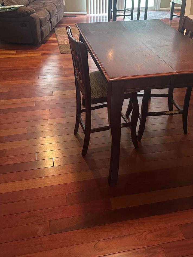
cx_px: 100
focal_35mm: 39
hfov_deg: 36.8
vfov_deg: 47.0
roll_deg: -1.0
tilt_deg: -25.6
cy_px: 83
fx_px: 290
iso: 500
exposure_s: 1/60
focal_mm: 6.86
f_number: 1.78
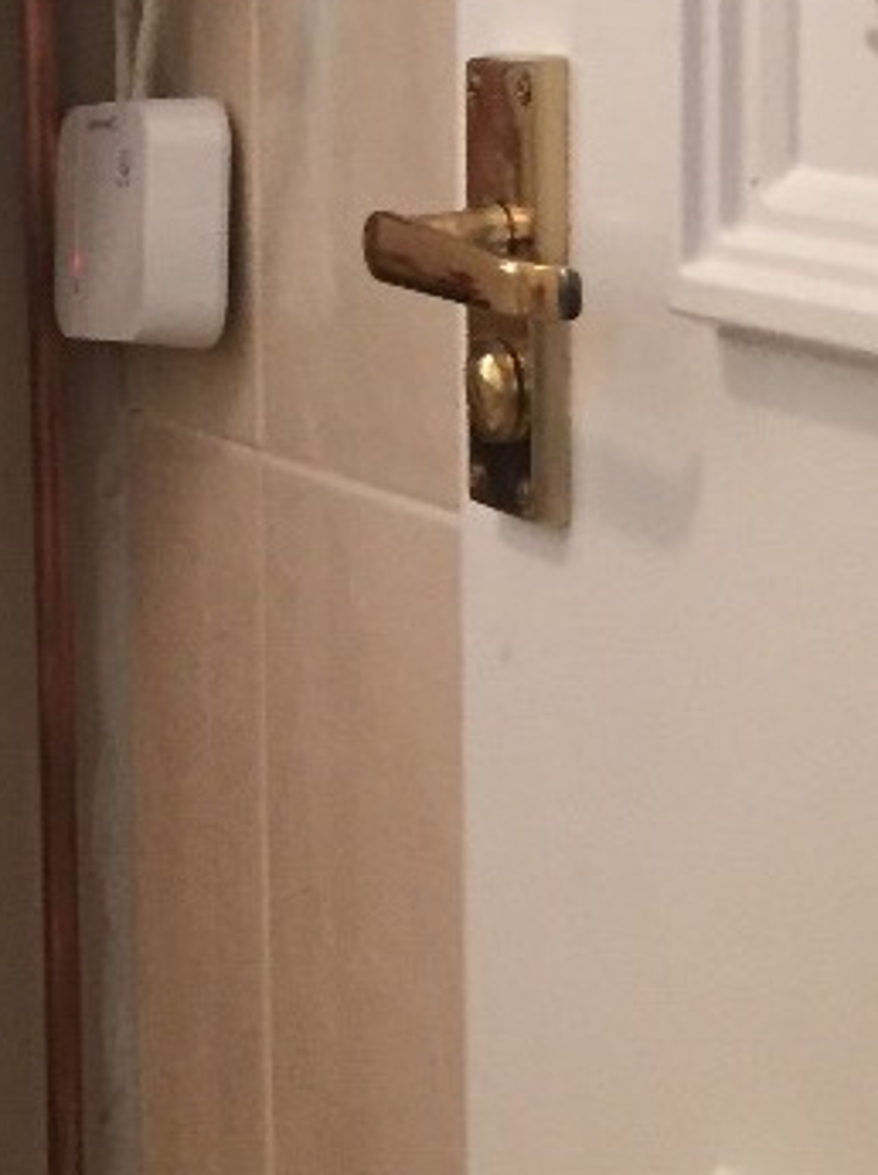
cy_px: 249
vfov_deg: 19.3
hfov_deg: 14.3
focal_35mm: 101
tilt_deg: -5.7
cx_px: -68
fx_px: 3422
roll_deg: +0.6
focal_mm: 4.15
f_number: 2.2
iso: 250
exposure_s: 1/33
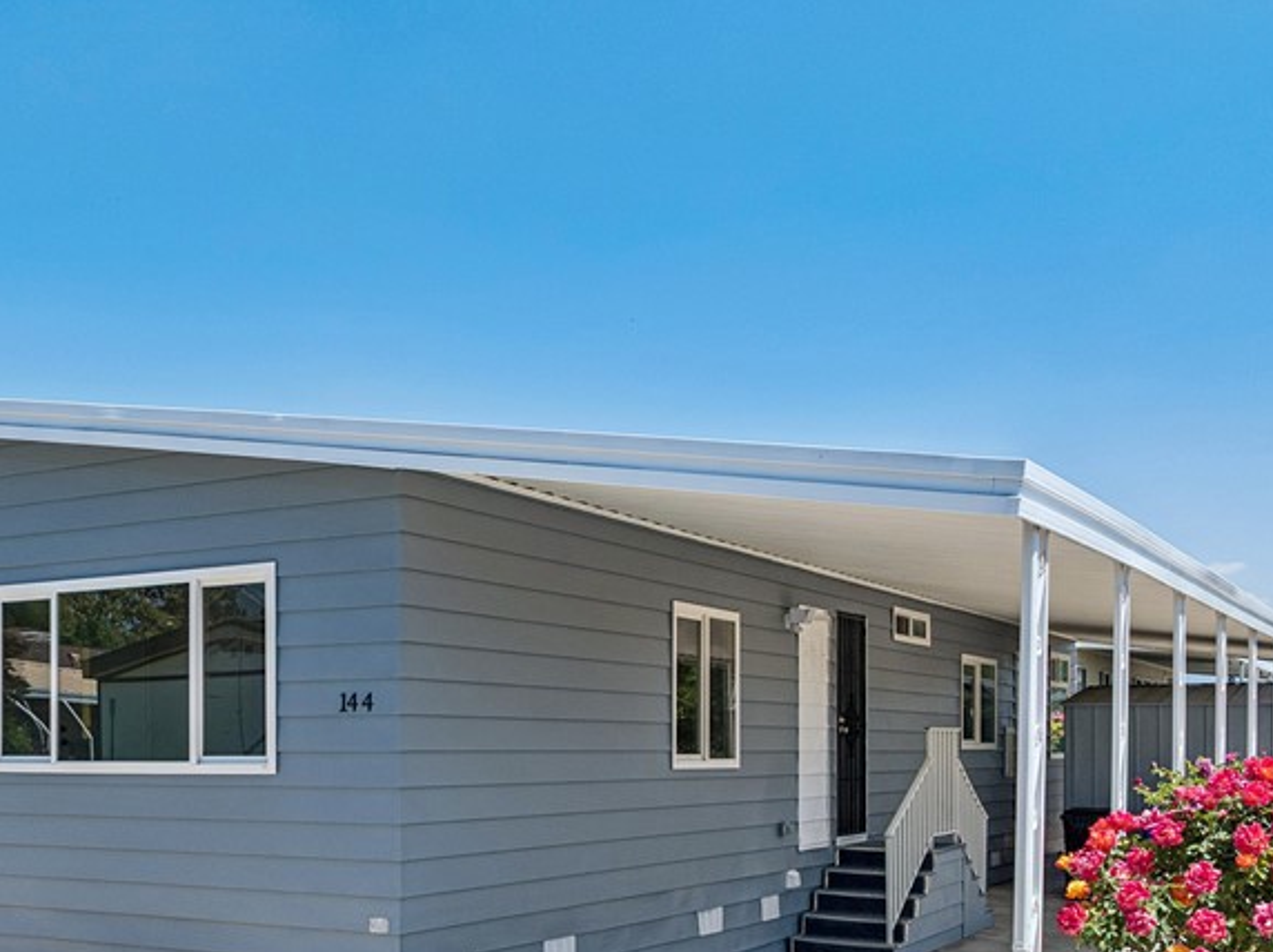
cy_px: 741
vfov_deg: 32.8
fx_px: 1580
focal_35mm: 43
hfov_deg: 43.3
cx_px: 425
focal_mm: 12.3
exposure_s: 1/2500
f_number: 2.8
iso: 100
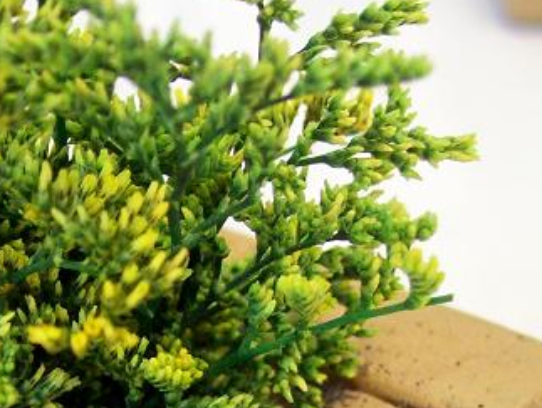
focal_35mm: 111
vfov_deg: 13.1
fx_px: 1740
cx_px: 29
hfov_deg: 17.4
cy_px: 437
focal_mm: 7.6
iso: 200
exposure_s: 1/88.1
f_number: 3
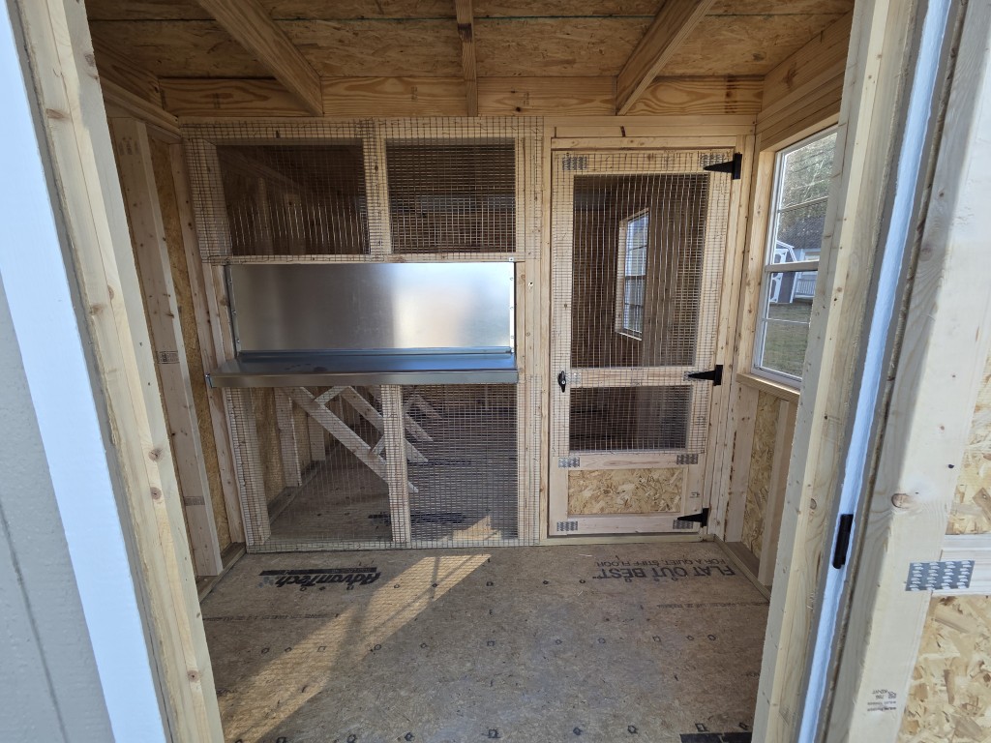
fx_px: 372
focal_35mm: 13
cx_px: 496
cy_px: 372
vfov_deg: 89.9
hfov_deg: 106.2
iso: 50
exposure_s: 1/305
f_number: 2.2
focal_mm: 2.2
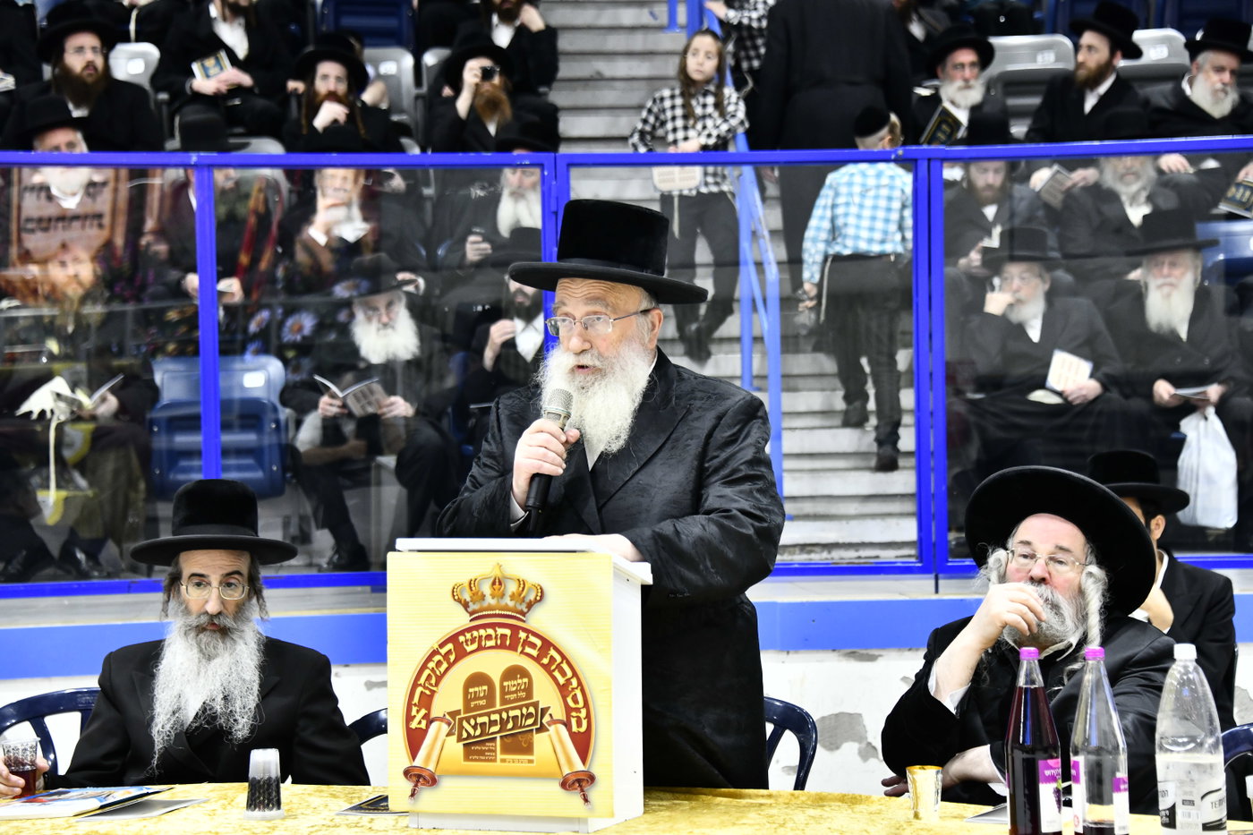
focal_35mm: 90
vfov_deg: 15.2
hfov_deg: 22.6
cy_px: 418
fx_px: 3132
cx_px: 626
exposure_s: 1/125
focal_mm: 90
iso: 1250
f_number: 5.6
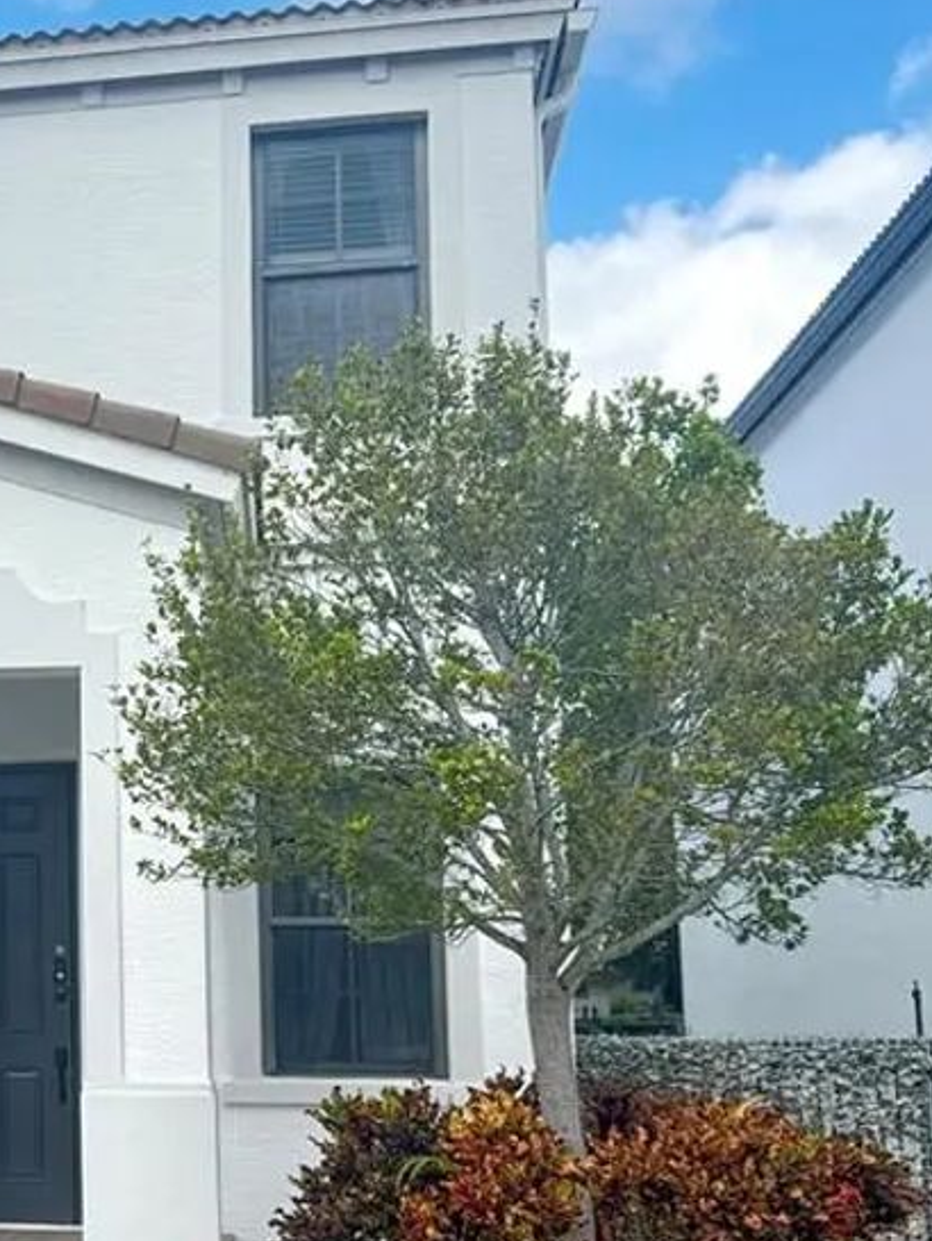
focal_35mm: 60
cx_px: -130
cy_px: 751
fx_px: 2152
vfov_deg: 32.1
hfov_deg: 22.8
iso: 80
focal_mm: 6.76
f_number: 1.78
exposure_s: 1/643
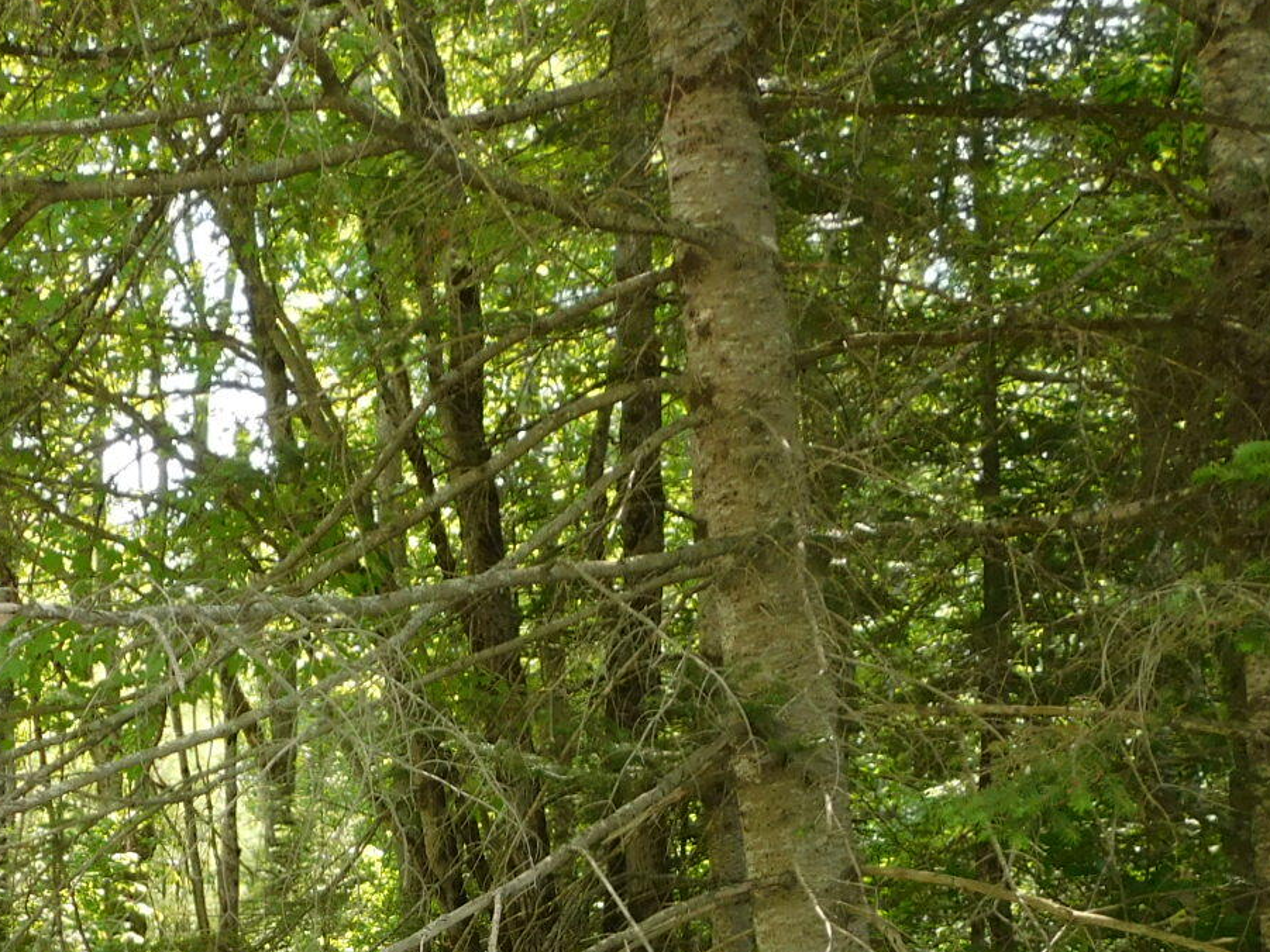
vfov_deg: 23.7
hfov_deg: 33.0
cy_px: 1046
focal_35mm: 58
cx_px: 431
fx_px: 2128
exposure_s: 1/125
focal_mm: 4
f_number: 3
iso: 125
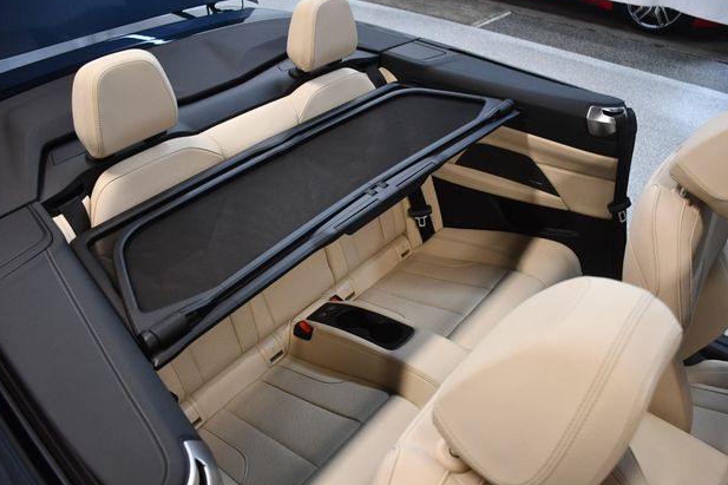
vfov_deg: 46.4
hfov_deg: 65.5
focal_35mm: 28
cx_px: 368
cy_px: 237
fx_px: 566
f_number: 3.5
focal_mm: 18
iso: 1600
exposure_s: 1/125
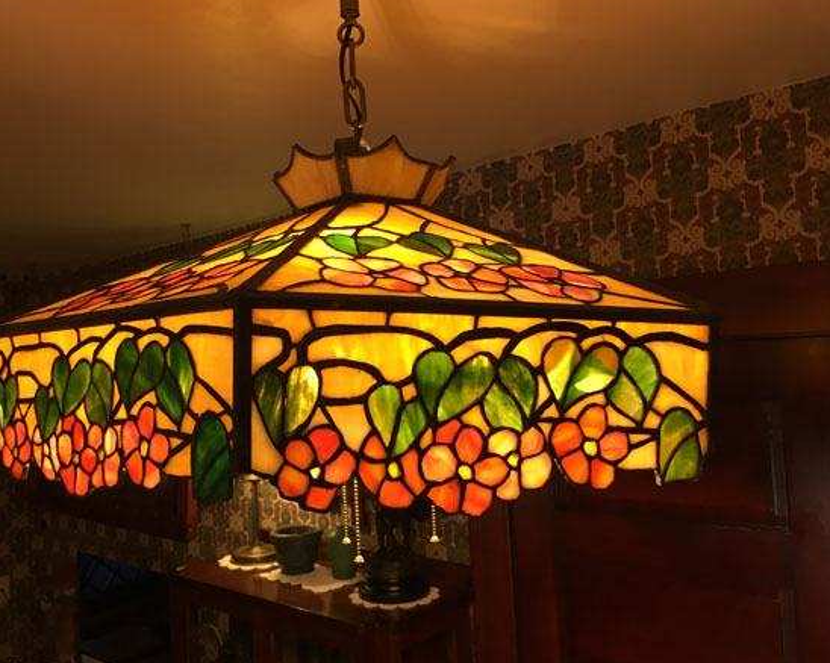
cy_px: 328
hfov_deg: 57.1
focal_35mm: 31
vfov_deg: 47.1
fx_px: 761
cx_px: 379
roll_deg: +2.3
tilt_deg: +2.4
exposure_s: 1/30
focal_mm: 4.15
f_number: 2.2
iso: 50
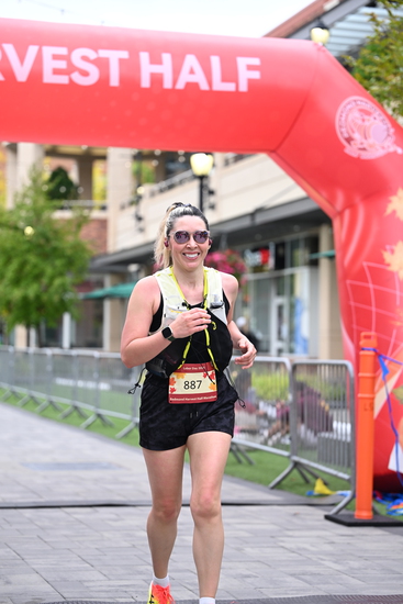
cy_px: 302
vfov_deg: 24.2
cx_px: 202
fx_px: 1410
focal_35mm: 84
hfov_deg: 16.3
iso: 640
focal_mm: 84
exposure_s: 1/1250
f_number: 2.8
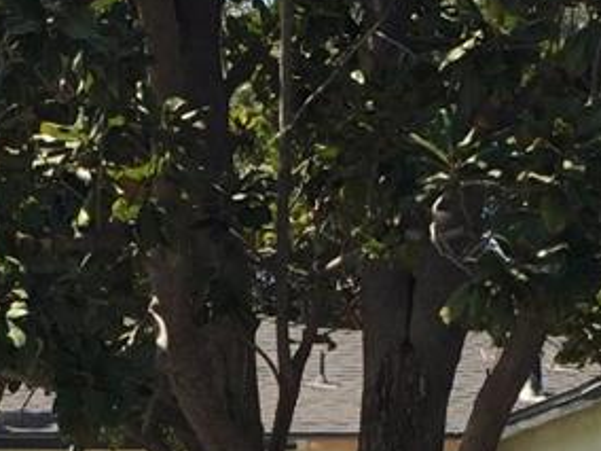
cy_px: 616
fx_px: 2656
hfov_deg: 12.9
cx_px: 171
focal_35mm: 153
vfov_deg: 9.5
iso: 32
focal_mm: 4.15
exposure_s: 1/1276
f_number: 2.2
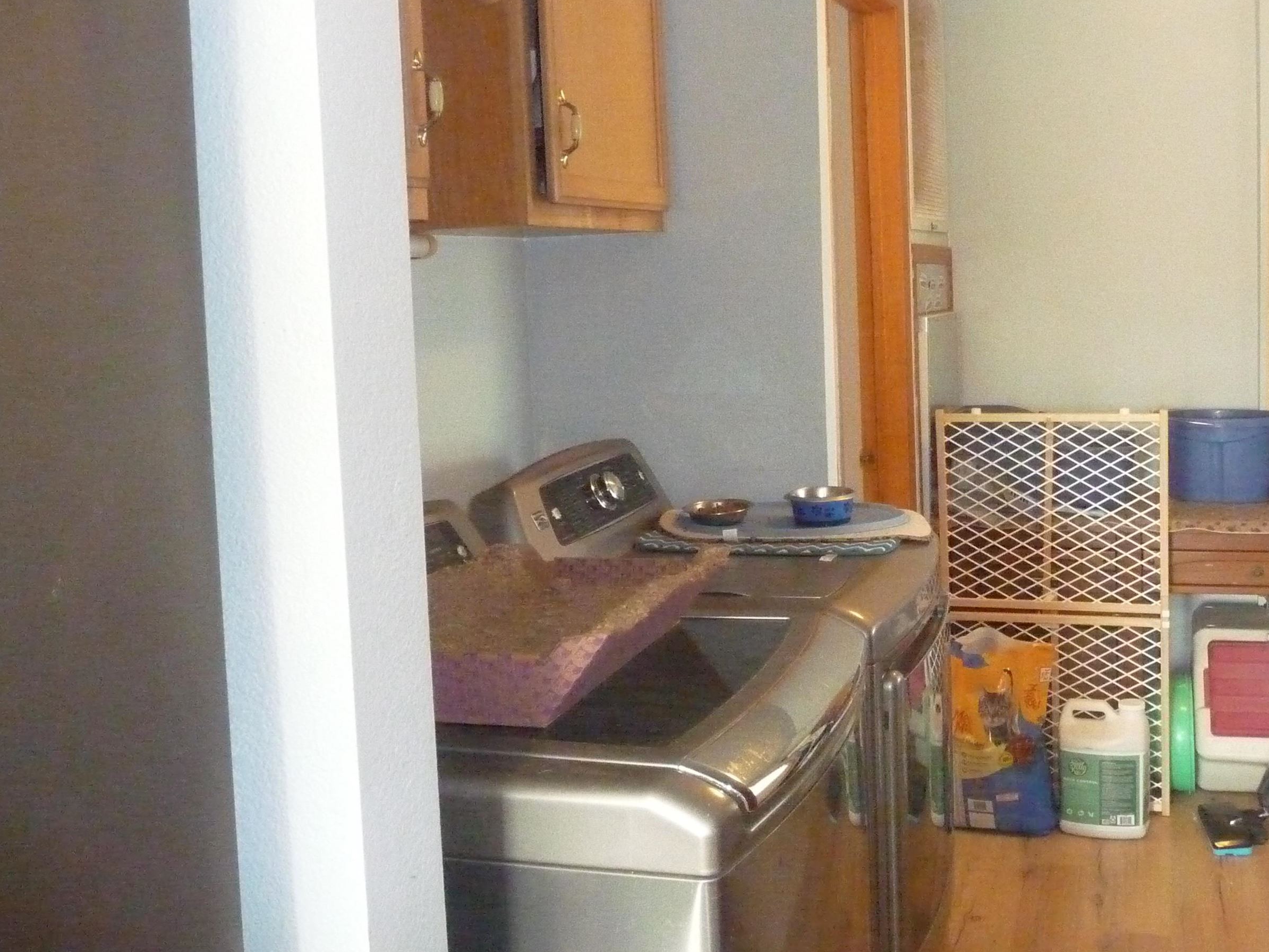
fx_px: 1320
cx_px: 798
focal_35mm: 36
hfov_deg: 50.8
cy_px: 395
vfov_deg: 39.5
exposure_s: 1/80
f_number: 3.3
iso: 1600
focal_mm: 4.7
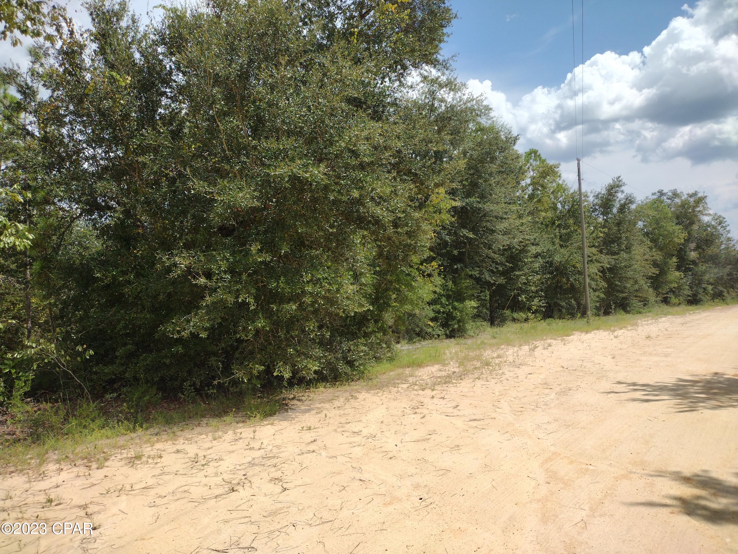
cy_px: 277
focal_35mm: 27
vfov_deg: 51.4
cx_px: 369
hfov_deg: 65.3
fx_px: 576
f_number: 1.7
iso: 100
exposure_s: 1/3672
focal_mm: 4.71
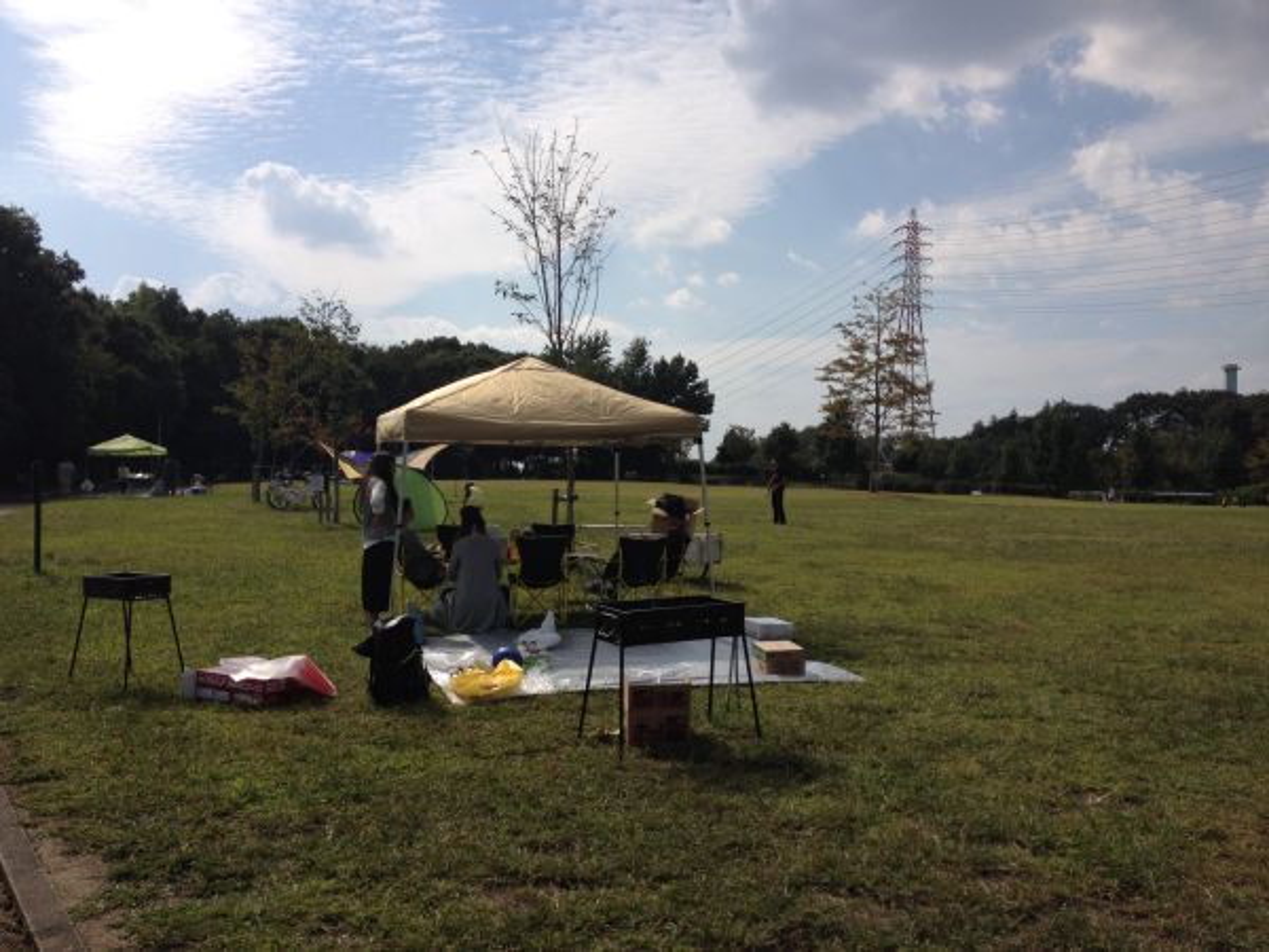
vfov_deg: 40.7
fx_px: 1283
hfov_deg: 52.6
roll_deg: -2.1
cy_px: 476
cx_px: 634
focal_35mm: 35
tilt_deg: -1.0
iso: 50
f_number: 2.4
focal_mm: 4.28
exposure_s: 1/3953
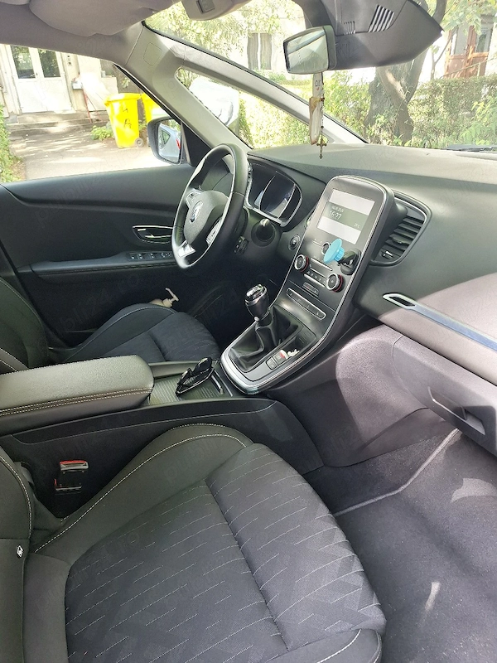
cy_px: 332
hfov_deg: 58.9
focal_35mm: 23
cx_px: 248
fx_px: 440
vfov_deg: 73.9
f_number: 1.8
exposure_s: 1/50
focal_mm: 5.54
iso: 50
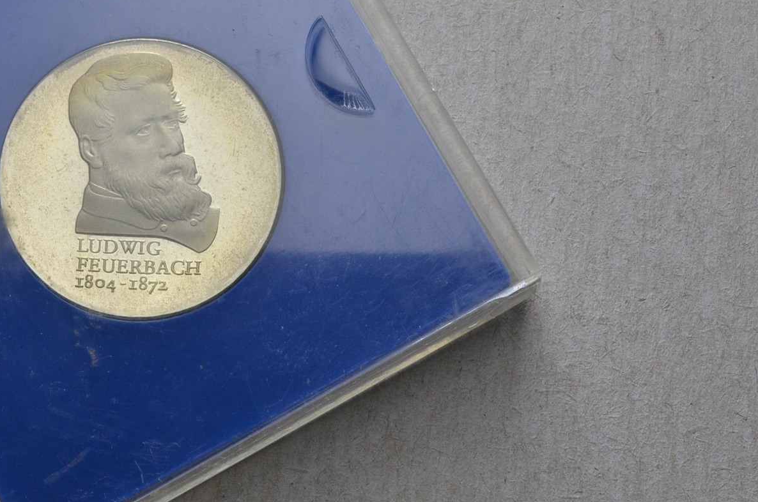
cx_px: 273
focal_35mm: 81
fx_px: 1702
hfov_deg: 25.0
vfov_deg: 16.7
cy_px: 105
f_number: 14
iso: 400
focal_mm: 26
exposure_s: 1/250
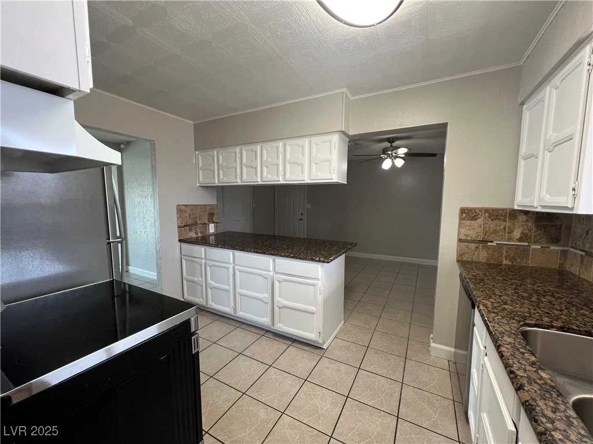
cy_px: 222
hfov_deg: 106.2
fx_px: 223
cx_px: 296
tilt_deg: -5.3
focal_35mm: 13
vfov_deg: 89.9
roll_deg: -0.6
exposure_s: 1/120
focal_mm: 1.57
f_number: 1.8
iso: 160
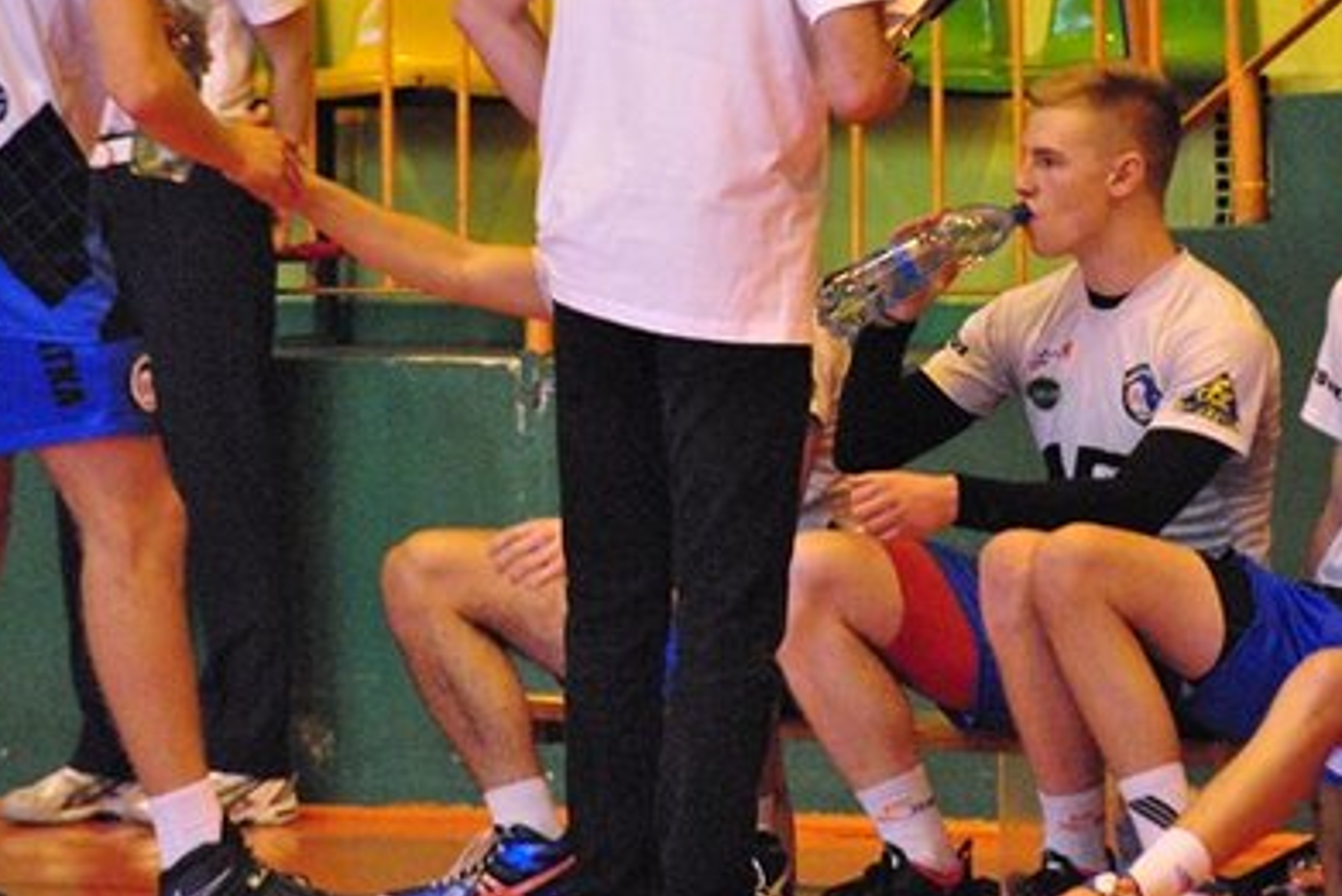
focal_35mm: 412
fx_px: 15357
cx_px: 848
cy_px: 276
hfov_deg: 5.0
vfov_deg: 3.3
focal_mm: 165
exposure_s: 1/100
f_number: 5.6
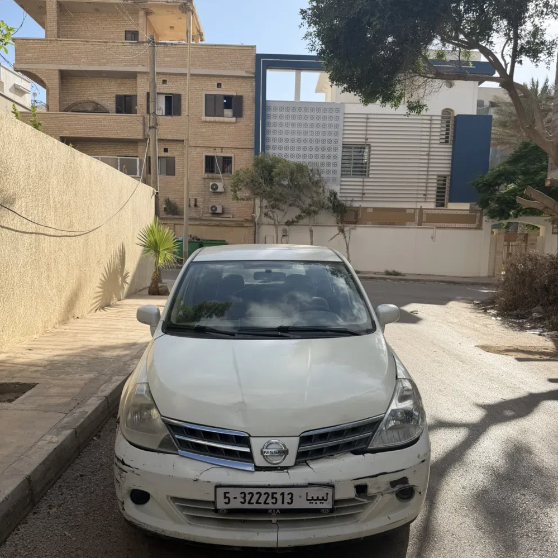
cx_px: 279
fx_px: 529
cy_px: 304
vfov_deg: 55.5
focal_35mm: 29
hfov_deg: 55.6
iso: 80
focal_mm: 6.76
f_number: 1.78
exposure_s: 1/3584
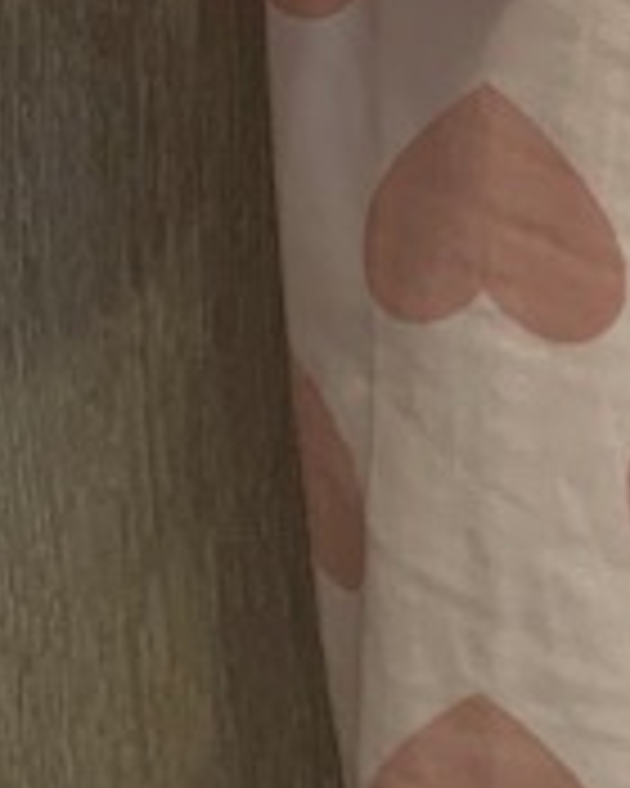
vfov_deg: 11.2
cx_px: 464
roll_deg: +1.6
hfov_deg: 10.6
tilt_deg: -0.2
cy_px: -1090
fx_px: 3380
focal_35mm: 145
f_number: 1.8
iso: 320
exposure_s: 1/33
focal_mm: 4.25
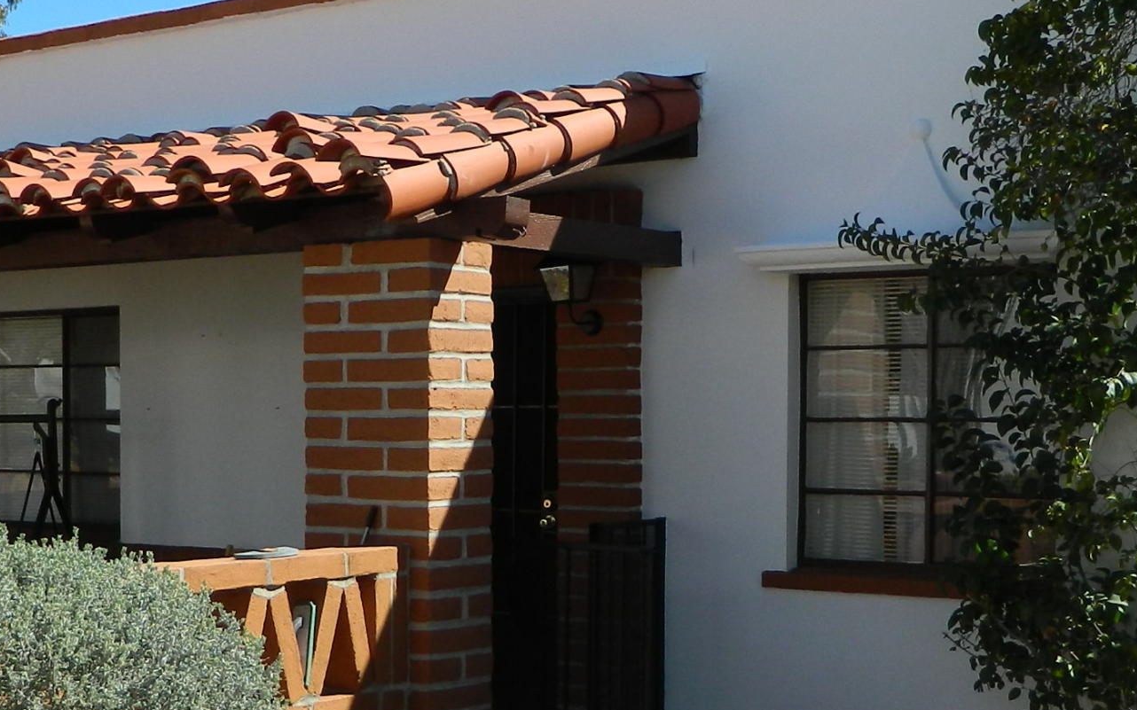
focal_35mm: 62
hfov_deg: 32.9
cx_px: 515
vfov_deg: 20.9
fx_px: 1921
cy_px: 458
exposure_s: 1/800
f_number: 3.1
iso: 80
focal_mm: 4.5
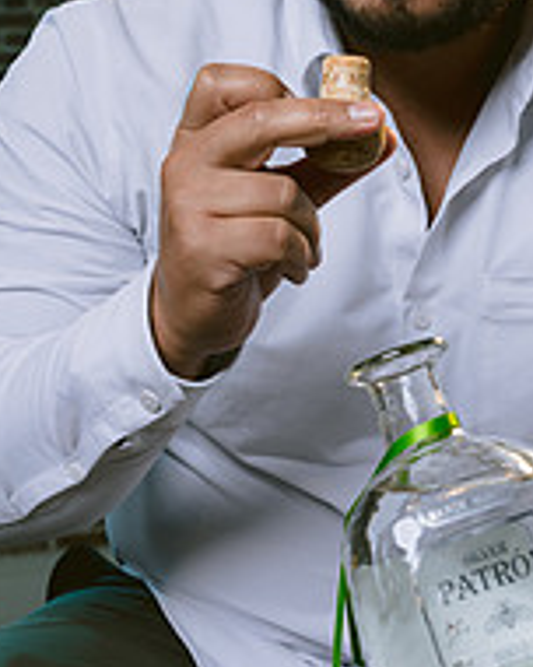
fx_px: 1538
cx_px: 414
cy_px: 319
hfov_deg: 19.5
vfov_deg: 24.4
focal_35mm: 78
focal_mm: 35
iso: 200
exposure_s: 1/125
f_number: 5.6
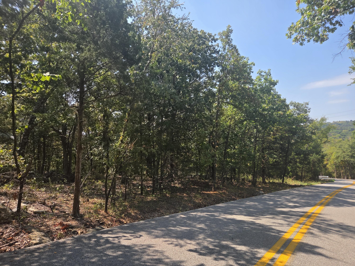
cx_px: 178
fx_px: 236
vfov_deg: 58.9
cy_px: 133
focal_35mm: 23
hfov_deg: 73.9
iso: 40
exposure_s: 1/1376
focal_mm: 5.4
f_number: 1.8
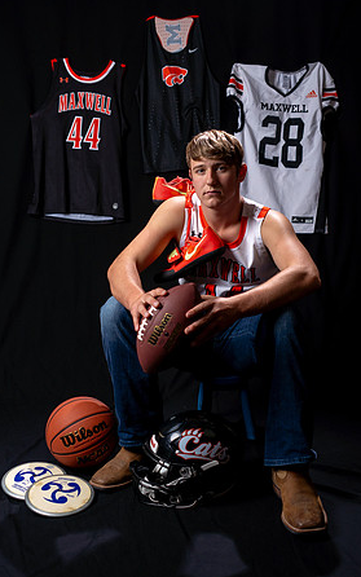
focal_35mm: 37
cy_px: 287
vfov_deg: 52.7
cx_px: 177
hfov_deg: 34.5
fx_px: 582
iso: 100
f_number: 2.8
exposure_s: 1/160
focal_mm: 24
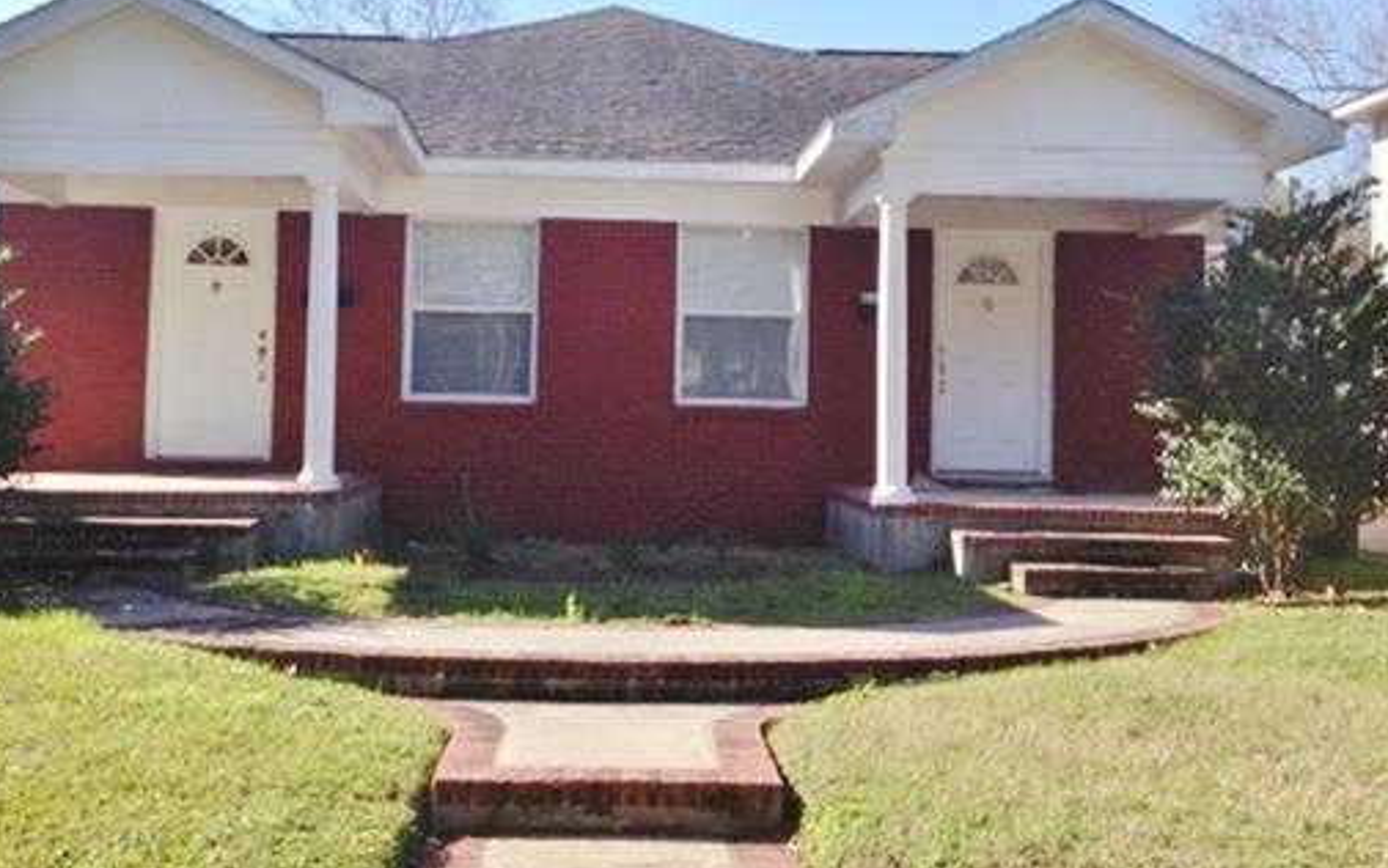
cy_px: 352
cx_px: 646
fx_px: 1778
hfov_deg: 42.6
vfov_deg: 27.4
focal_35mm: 47
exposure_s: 1/1082
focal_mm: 4.28
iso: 50
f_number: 2.4
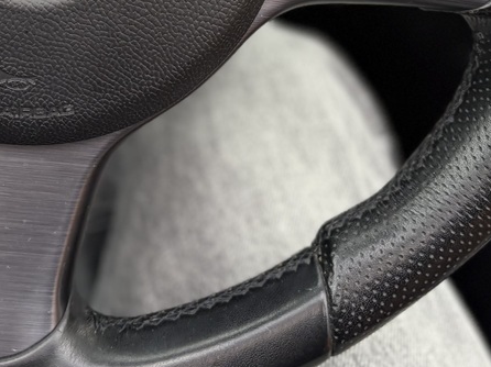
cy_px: -169
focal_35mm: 84
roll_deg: +1.7
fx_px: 1191
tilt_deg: -31.5
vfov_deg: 16.2
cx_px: 66
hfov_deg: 22.8
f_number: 1.6
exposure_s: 1/294
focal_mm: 5.96
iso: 64
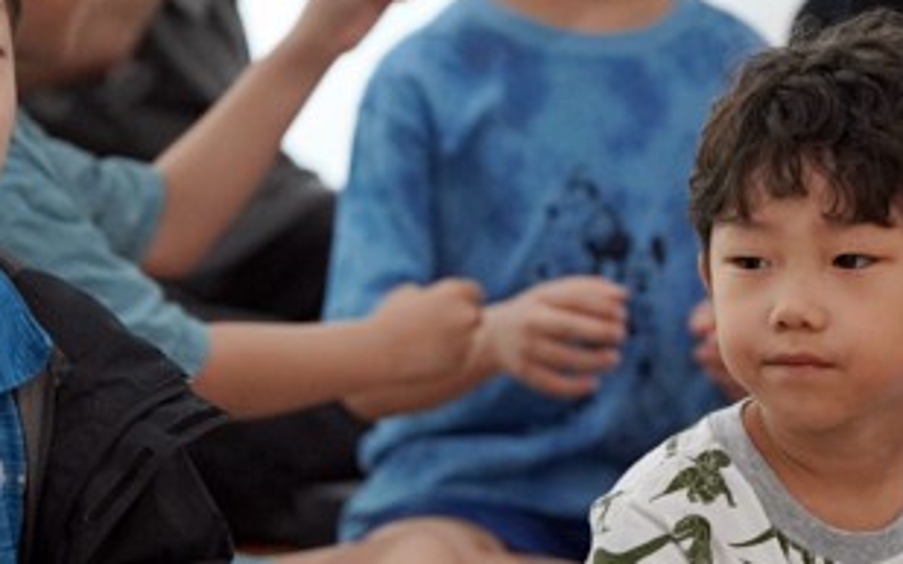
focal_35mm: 593
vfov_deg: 2.2
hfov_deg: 3.5
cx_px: 1169
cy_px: 108
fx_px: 14591
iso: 2000
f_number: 4
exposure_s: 1/250
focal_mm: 200
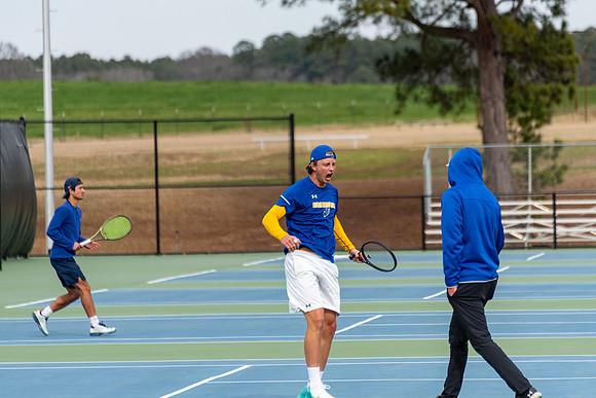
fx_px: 5671
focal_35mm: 343
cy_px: 171
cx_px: 329
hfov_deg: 6.0
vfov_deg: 4.0
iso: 640
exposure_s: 1/1600
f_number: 5.6
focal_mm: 300
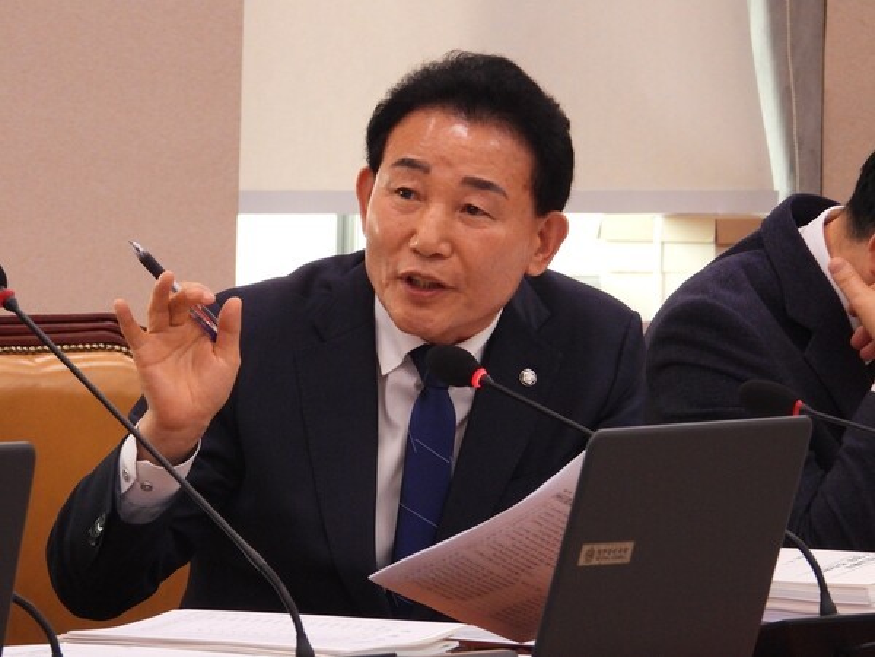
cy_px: 328
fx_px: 9353
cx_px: 438
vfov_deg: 4.0
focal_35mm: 370
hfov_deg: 5.4
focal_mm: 66.5
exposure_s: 1/80
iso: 800
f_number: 5
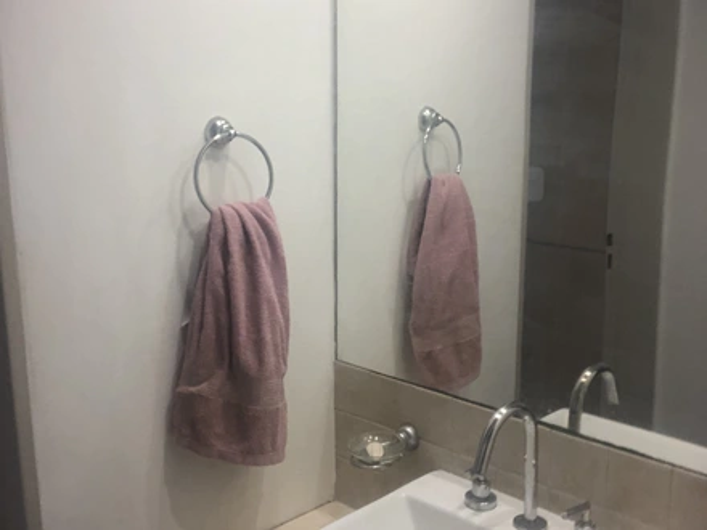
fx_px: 654
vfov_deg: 44.2
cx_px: 354
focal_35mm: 32
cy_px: 265
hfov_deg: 56.8
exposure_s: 1/100
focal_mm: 2.87
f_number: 2.2
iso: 125
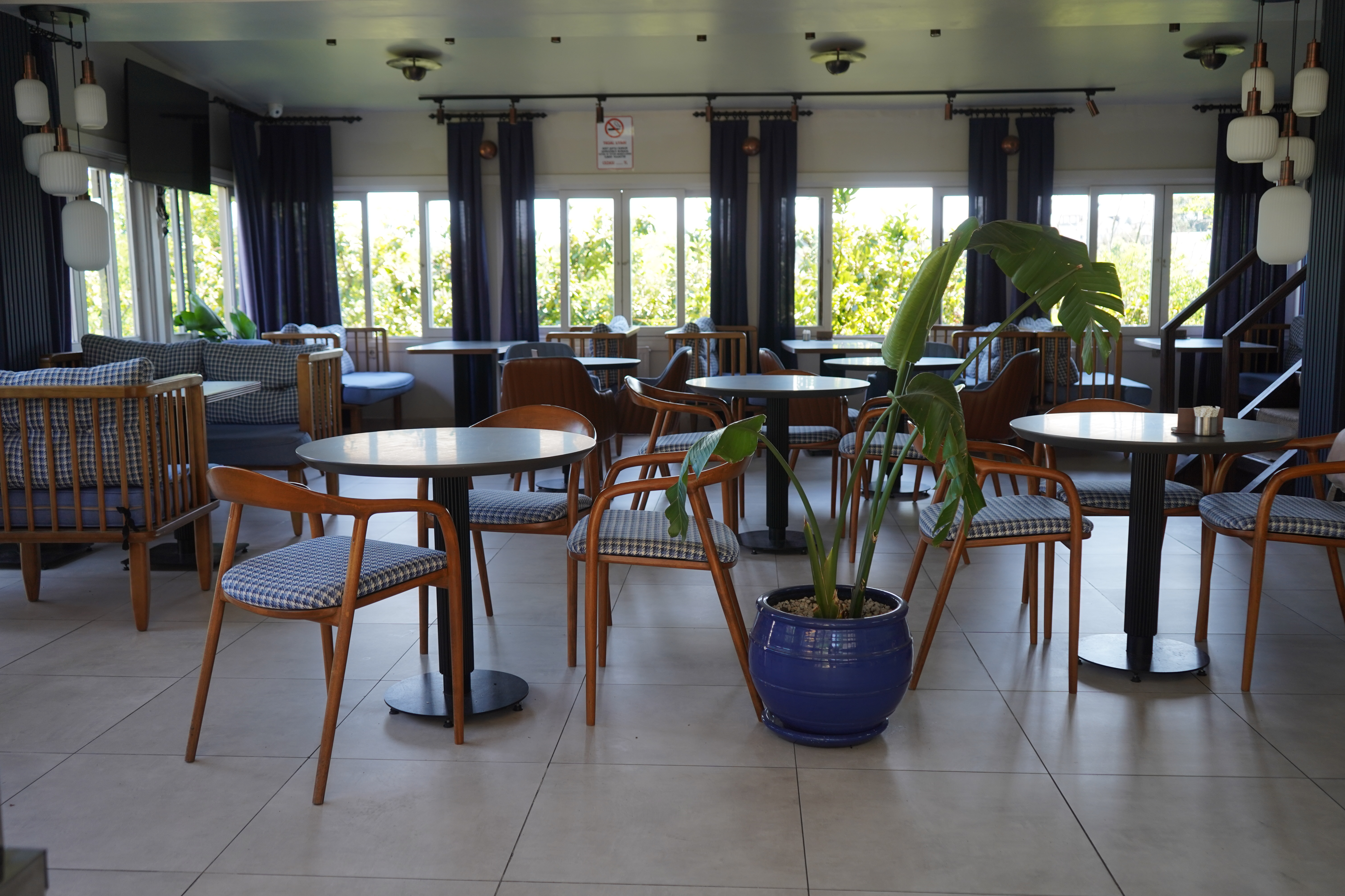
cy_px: 448
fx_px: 1195
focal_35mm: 32
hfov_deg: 58.7
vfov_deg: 41.1
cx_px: 672
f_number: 4
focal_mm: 32
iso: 400
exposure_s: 1/160
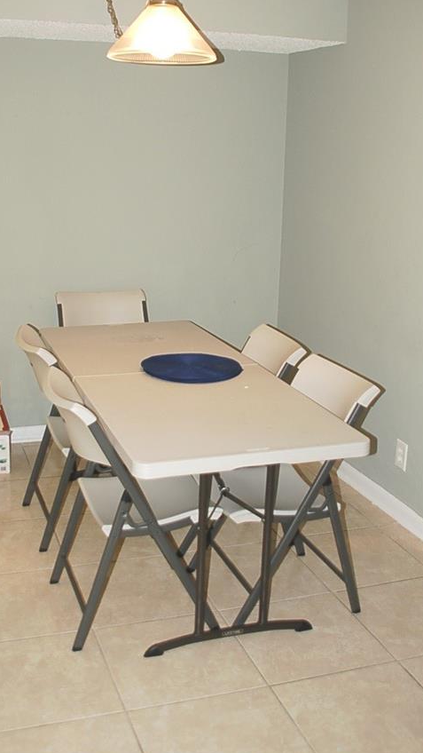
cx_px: 165
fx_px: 798
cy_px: 318
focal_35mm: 40
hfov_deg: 29.6
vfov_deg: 50.3
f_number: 3.5
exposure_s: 1/60
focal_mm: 18
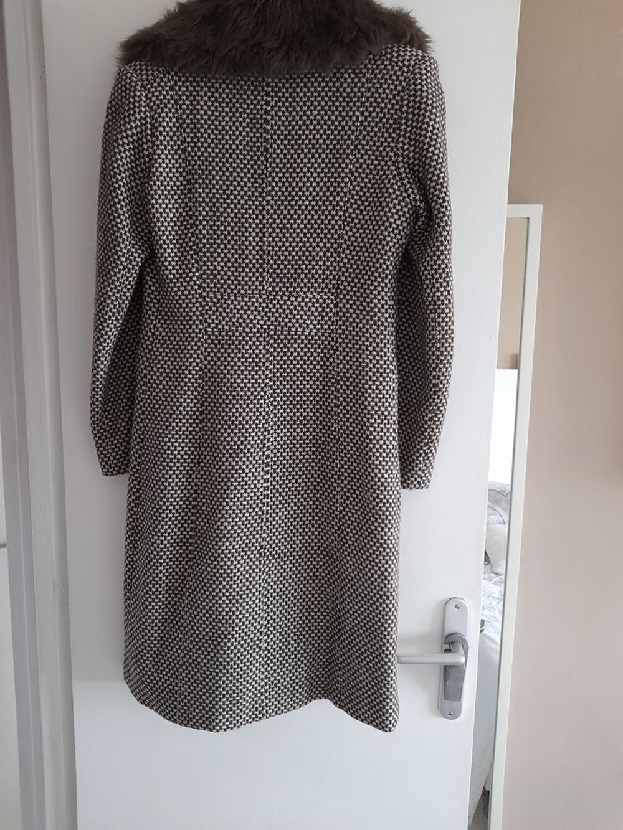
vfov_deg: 69.4
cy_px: 415
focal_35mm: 25
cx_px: 312
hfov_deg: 54.9
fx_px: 600
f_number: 2
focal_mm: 4.6
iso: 320
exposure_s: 1/50
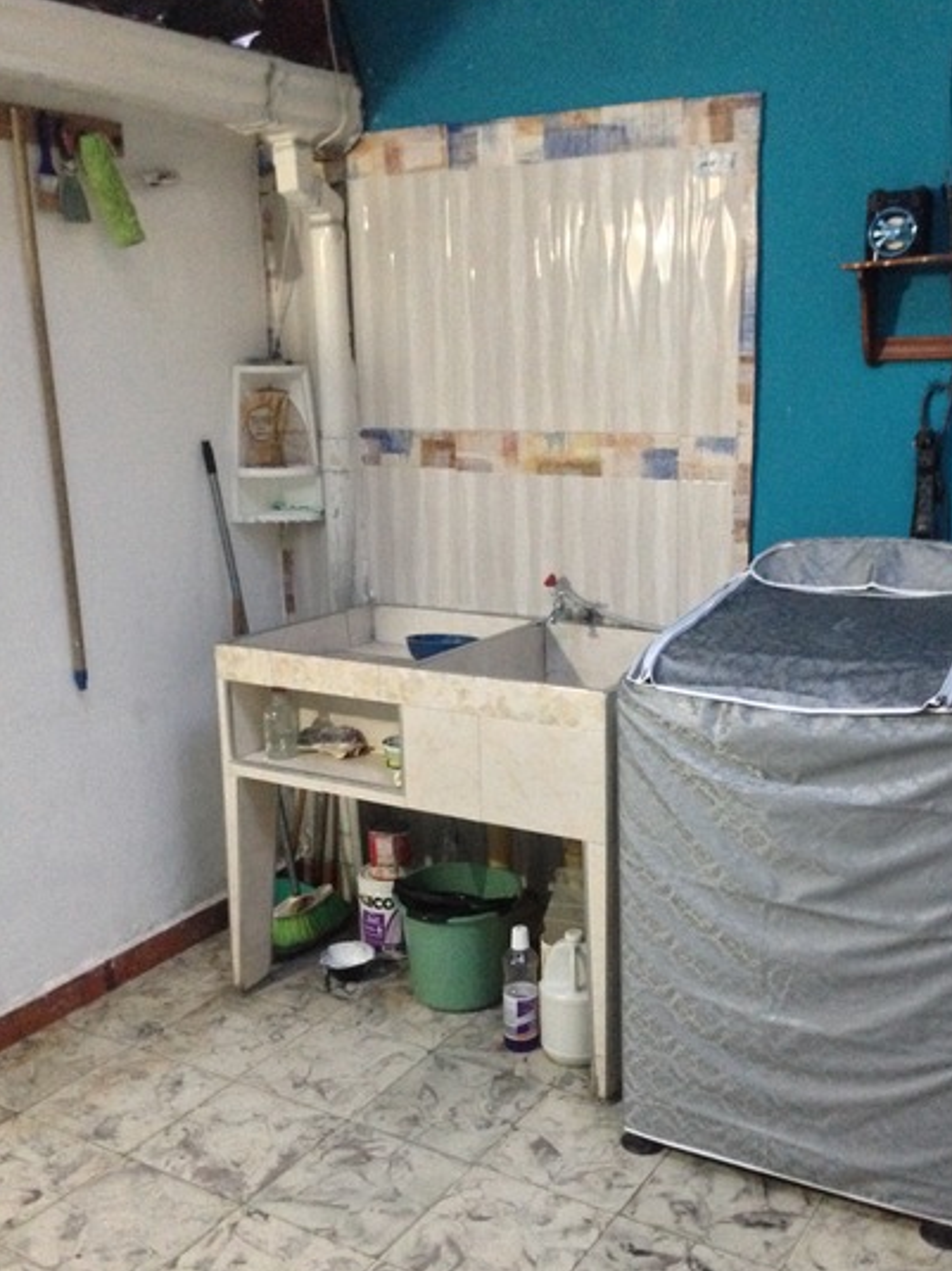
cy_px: 644
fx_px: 1357
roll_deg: +1.3
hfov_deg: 38.6
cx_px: 527
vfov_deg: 50.1
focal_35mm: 37
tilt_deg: -13.8
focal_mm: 4.12
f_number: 2.4
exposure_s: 1/15
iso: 640
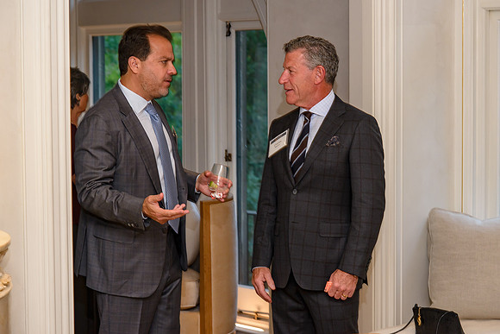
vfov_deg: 15.8
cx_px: 261
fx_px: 1200
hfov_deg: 23.5
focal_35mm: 86
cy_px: 149
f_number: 5.6
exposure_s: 1/50
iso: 800
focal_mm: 78
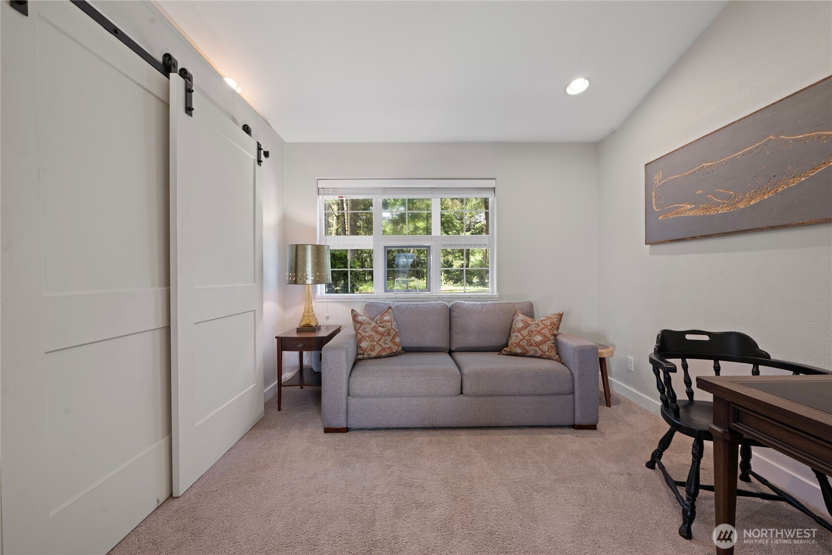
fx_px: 324
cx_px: 416
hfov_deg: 104.3
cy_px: 278
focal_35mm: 14
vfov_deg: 81.2
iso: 400
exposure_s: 1/3
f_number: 9
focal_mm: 14
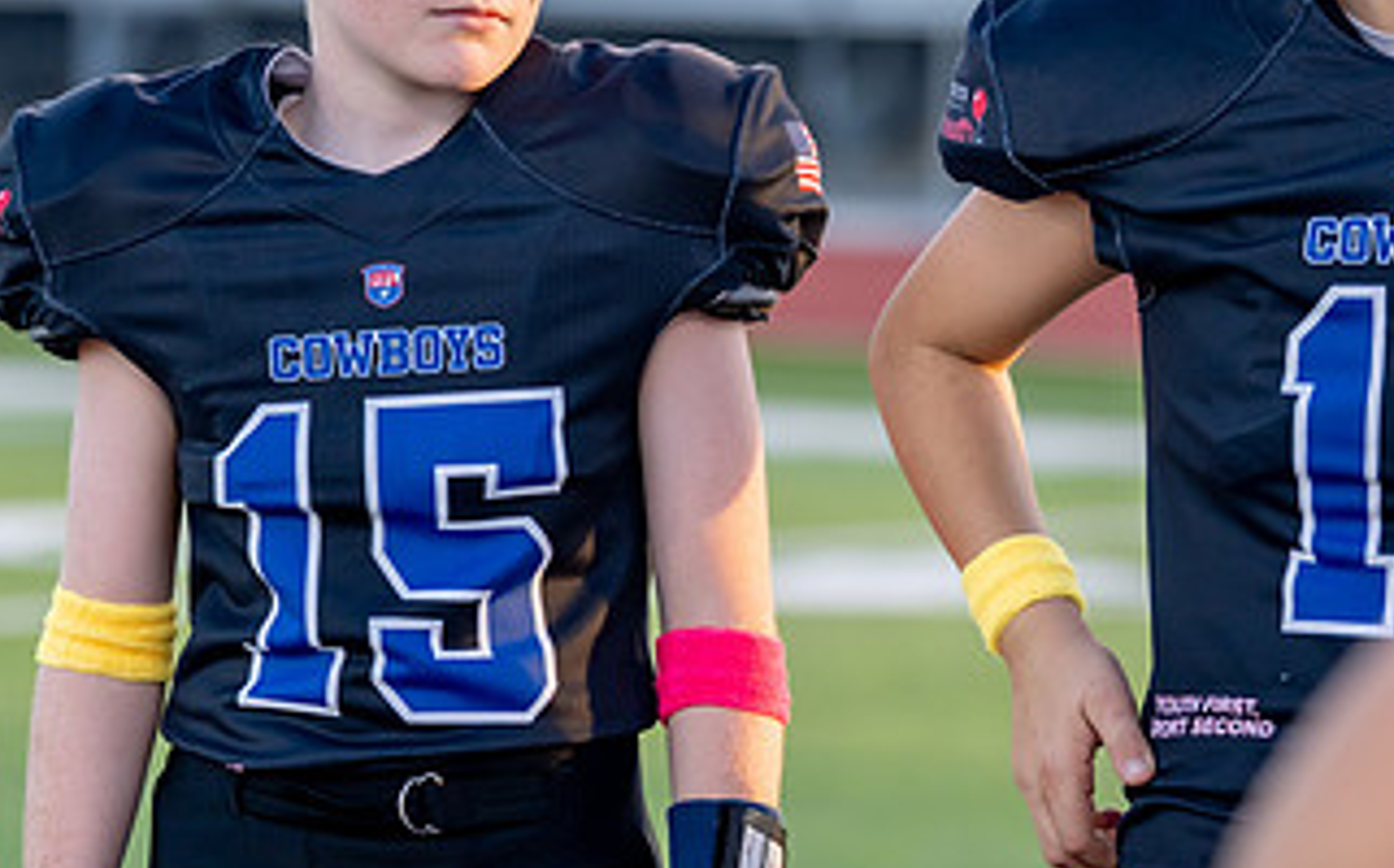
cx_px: 436
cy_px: 144
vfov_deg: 5.2
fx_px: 9489
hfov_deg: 8.4
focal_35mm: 250
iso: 320
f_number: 2.8
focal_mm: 105
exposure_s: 1/640
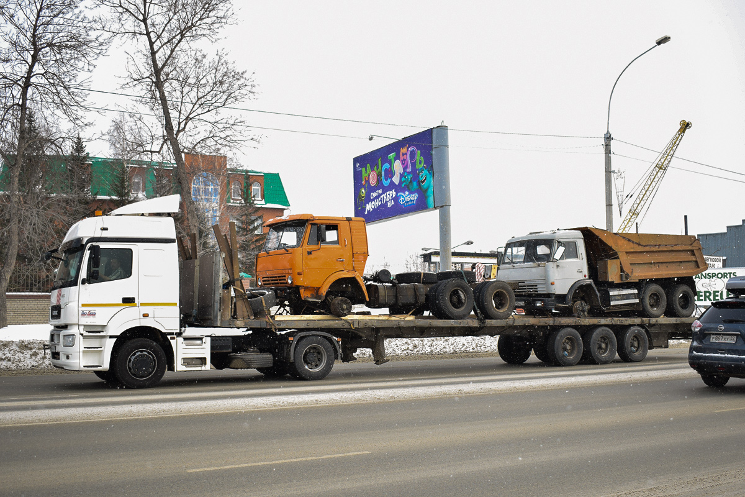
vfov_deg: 40.0
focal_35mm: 33
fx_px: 683
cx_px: 372
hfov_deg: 57.2
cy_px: 248
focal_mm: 22
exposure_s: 1/1000
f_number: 5.6
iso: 400
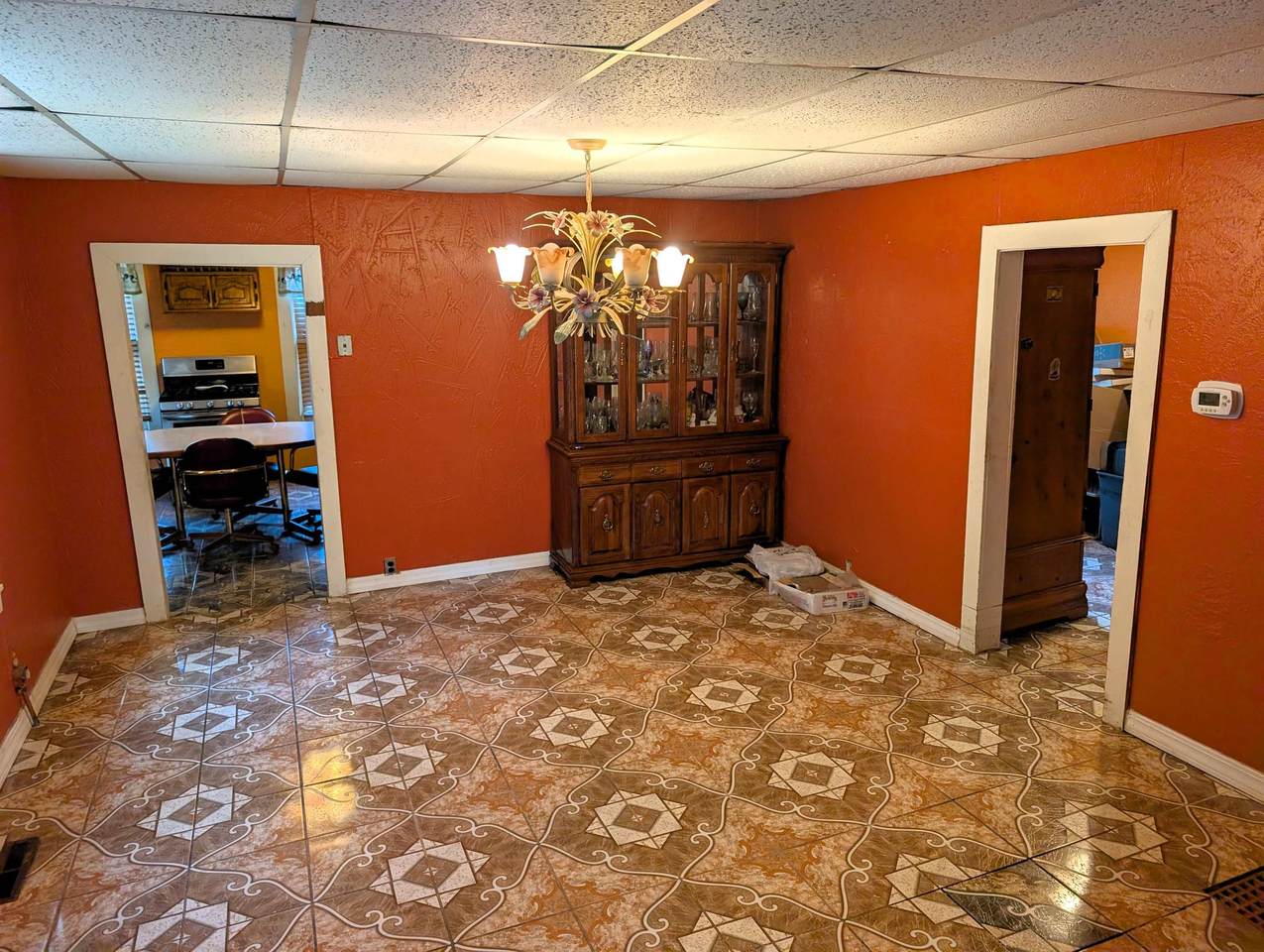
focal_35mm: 24
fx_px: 878
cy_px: 476
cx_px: 632
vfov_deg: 56.9
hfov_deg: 71.5
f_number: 1.68
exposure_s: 1/40
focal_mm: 6.9
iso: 45
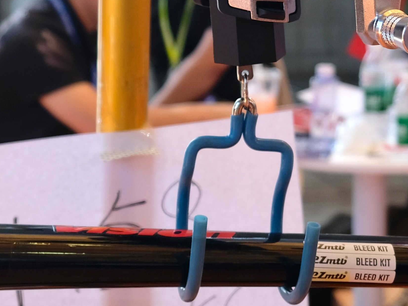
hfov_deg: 18.2
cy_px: -66
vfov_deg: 13.3
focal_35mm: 108
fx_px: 1273
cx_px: 243
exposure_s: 1/90
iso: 400
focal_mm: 20.5
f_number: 4
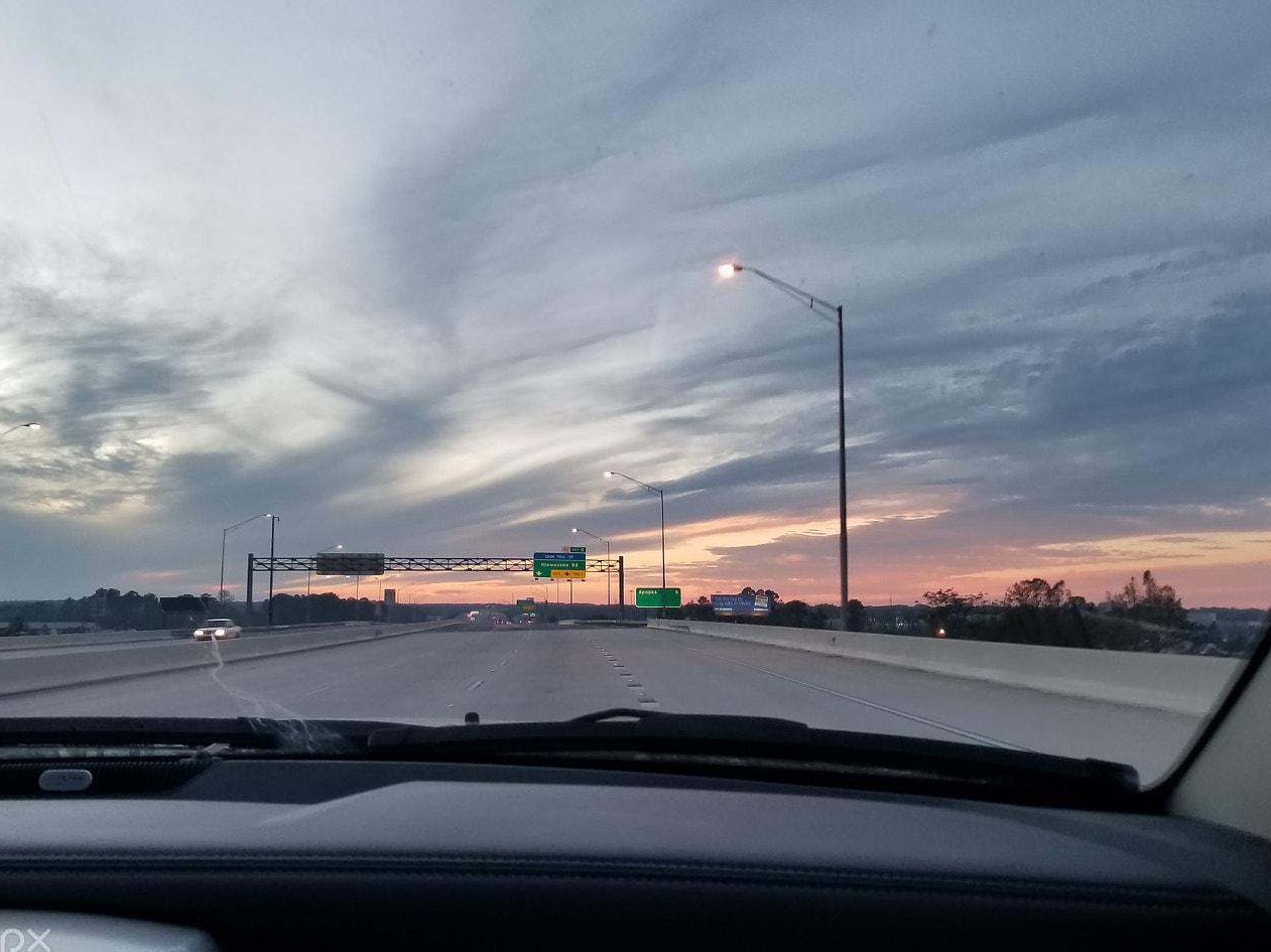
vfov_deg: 42.9
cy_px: 480
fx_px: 1211
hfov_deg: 55.3
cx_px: 607
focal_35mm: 33
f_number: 1.7
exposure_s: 1/60
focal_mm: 4.25
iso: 64
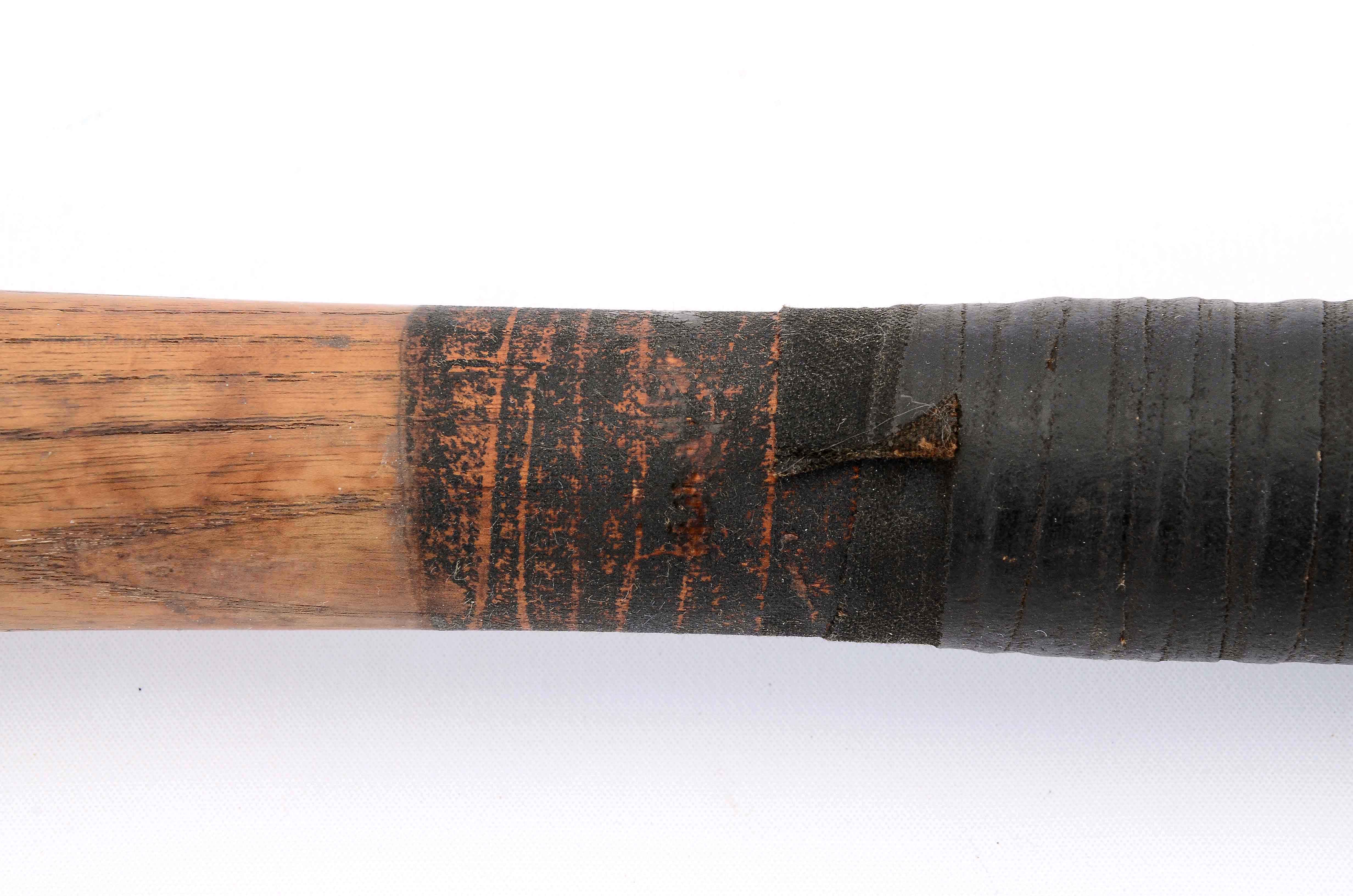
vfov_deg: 8.7
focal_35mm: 158
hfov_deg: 13.1
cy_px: 448
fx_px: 5907
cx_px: 676
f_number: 11
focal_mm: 105
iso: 400
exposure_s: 1/80
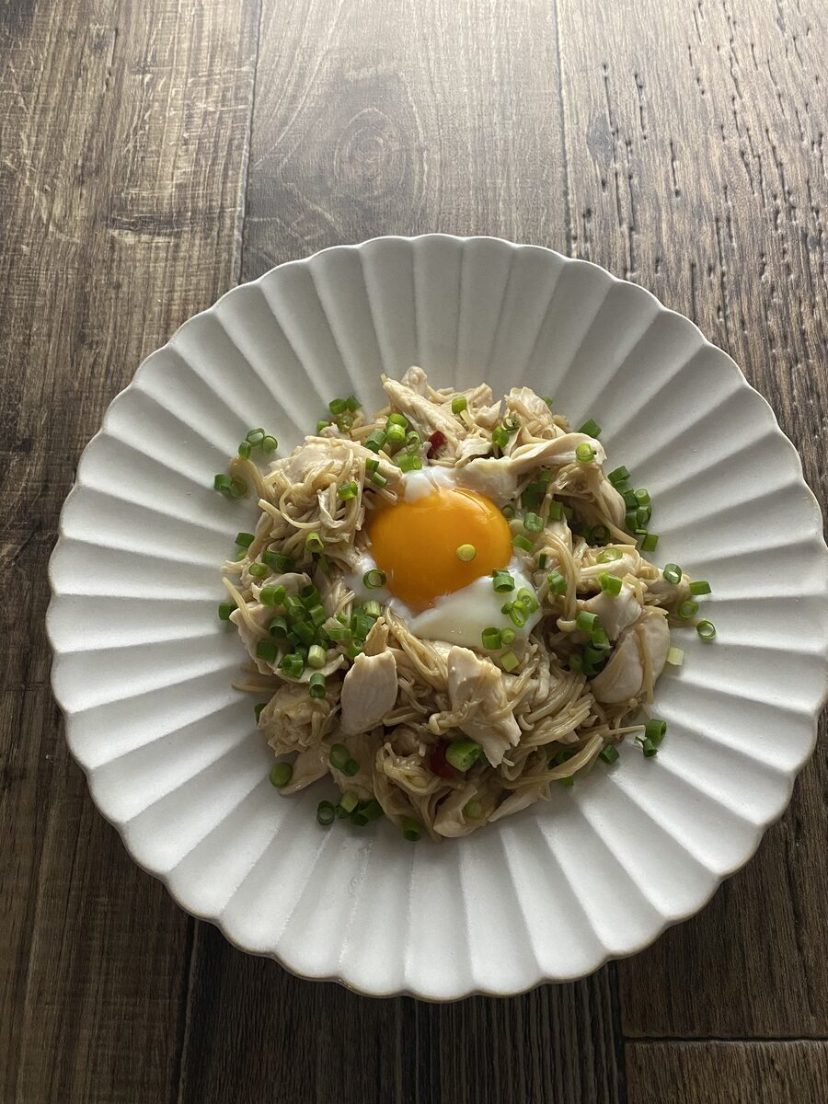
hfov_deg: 53.1
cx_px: 414
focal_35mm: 26
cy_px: 552
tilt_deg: -71.6
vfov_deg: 67.3
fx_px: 829
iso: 400
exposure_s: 1/60
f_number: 1.8
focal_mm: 4.25
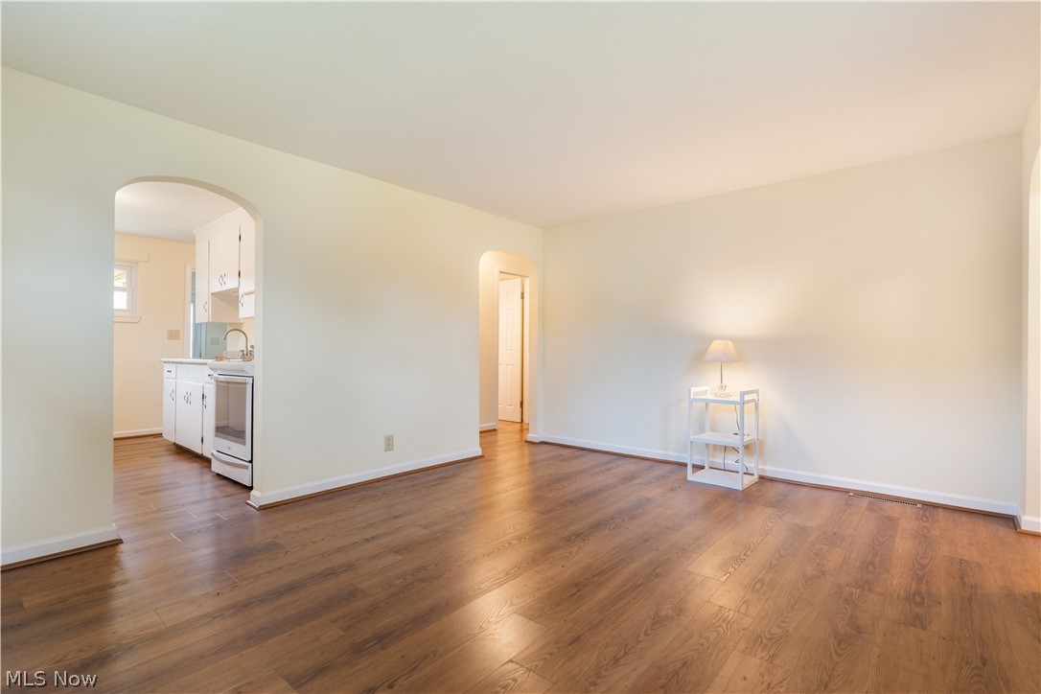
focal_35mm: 16
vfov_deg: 73.7
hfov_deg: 96.7
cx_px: 520
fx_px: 463
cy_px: 347
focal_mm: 16
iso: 160
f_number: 2.8
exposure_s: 1/5
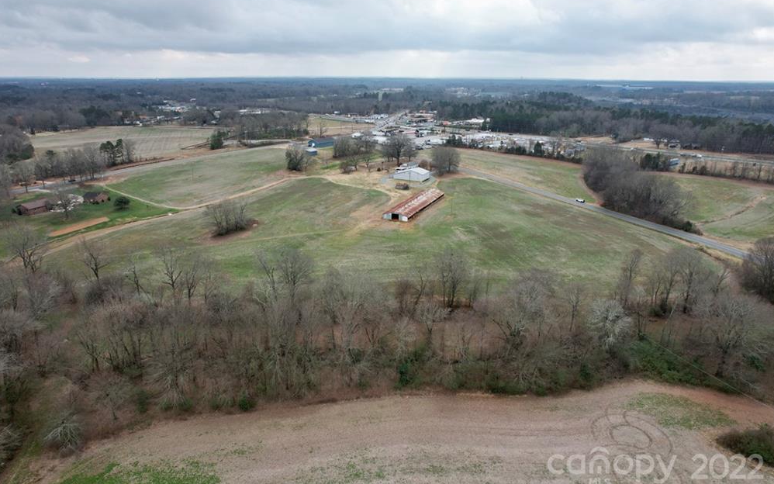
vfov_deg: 53.0
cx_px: 382
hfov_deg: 77.1
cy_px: 253
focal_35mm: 23
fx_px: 485
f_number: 2.8
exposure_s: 1/250
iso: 200
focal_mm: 8.38
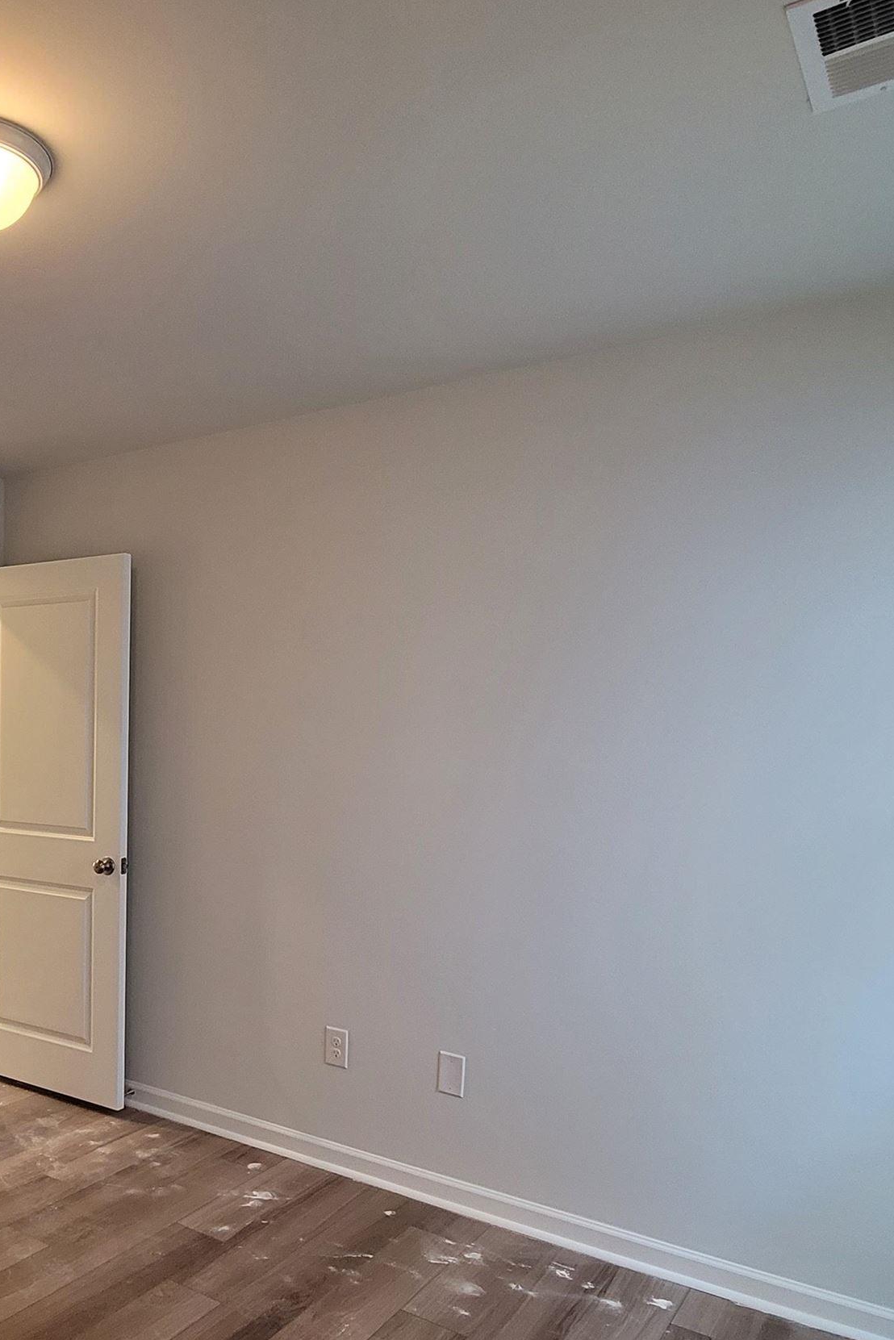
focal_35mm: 25
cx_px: 227
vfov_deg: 70.9
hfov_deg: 49.3
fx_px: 931
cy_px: 786
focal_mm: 2.2
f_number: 2.2
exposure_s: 1/60
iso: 320
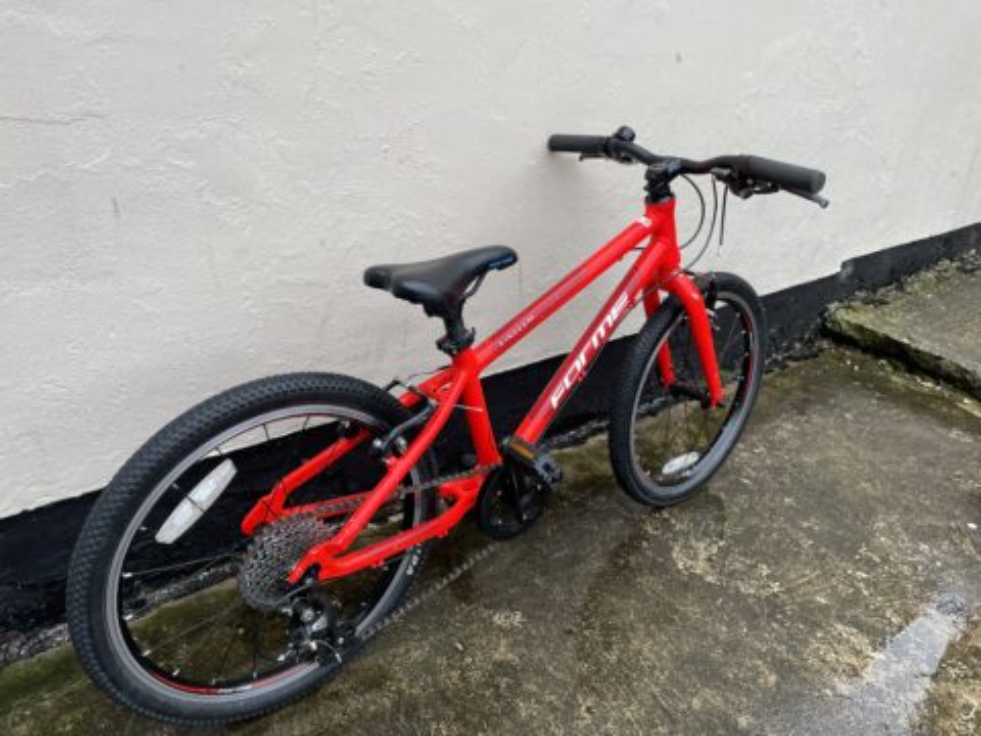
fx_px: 737
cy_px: 368
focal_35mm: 26
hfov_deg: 67.3
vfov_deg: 53.1
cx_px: 490
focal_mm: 4.2
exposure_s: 1/121
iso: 80
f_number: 1.6
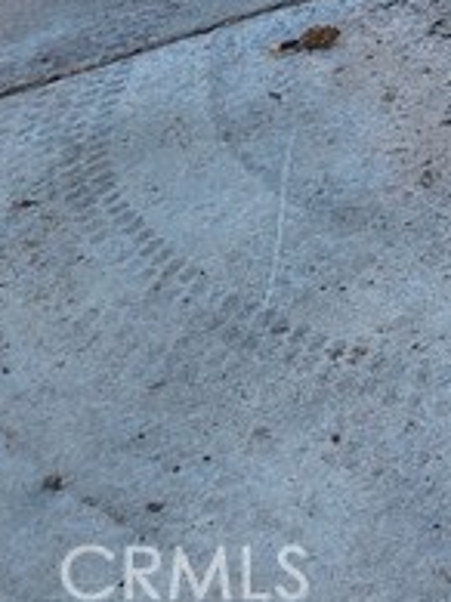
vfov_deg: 12.1
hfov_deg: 11.1
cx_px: 917
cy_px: -963
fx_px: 2104
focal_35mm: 121
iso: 16
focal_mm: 6.4
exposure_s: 1/180
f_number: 1.8
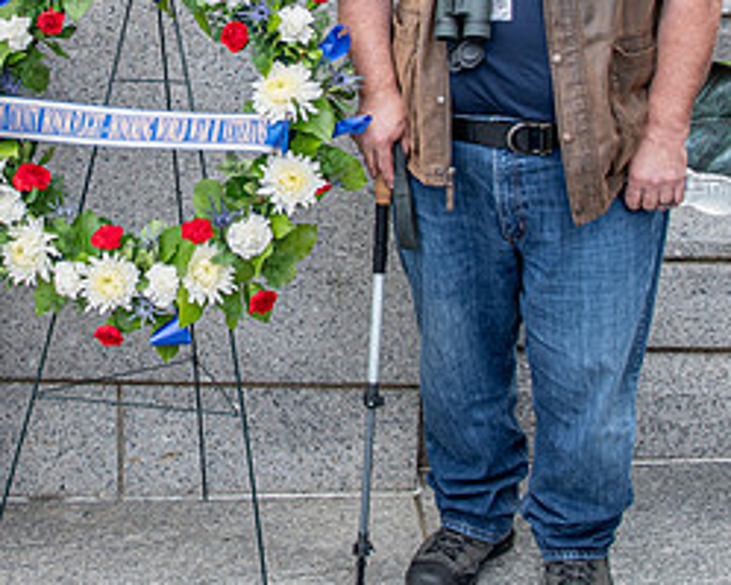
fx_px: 1298
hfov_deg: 30.6
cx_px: 131
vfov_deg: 24.5
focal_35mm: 60
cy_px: 41
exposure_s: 1/125
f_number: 4.5
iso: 100
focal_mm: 16
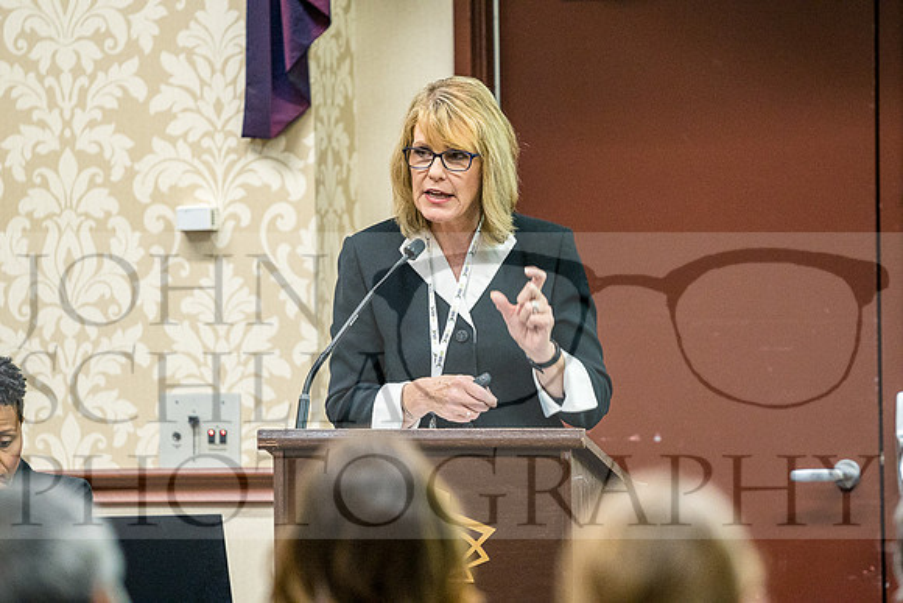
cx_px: 452
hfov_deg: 6.9
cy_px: 302
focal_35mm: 300
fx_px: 7526
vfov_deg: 4.6
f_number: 3.5
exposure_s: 1/100
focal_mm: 200
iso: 3200
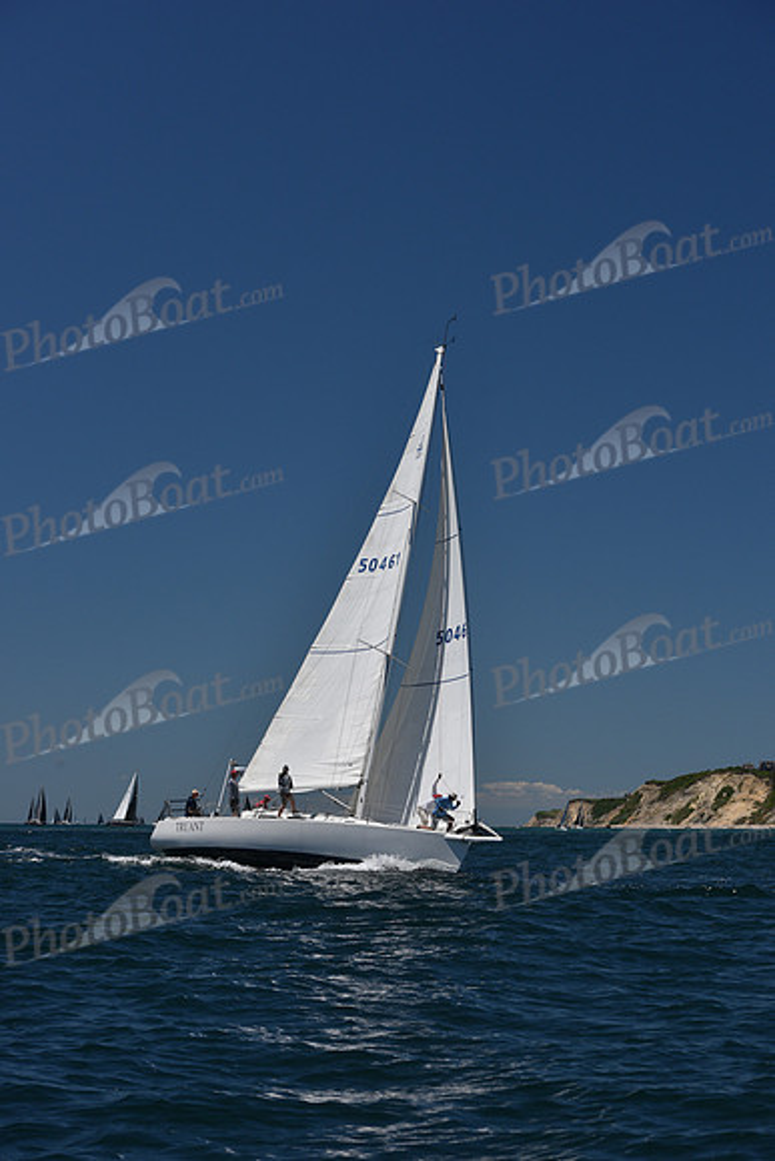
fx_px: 2259
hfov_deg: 19.5
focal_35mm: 70
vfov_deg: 28.8
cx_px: 388
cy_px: 580
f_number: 9
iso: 250
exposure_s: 1/800
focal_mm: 70
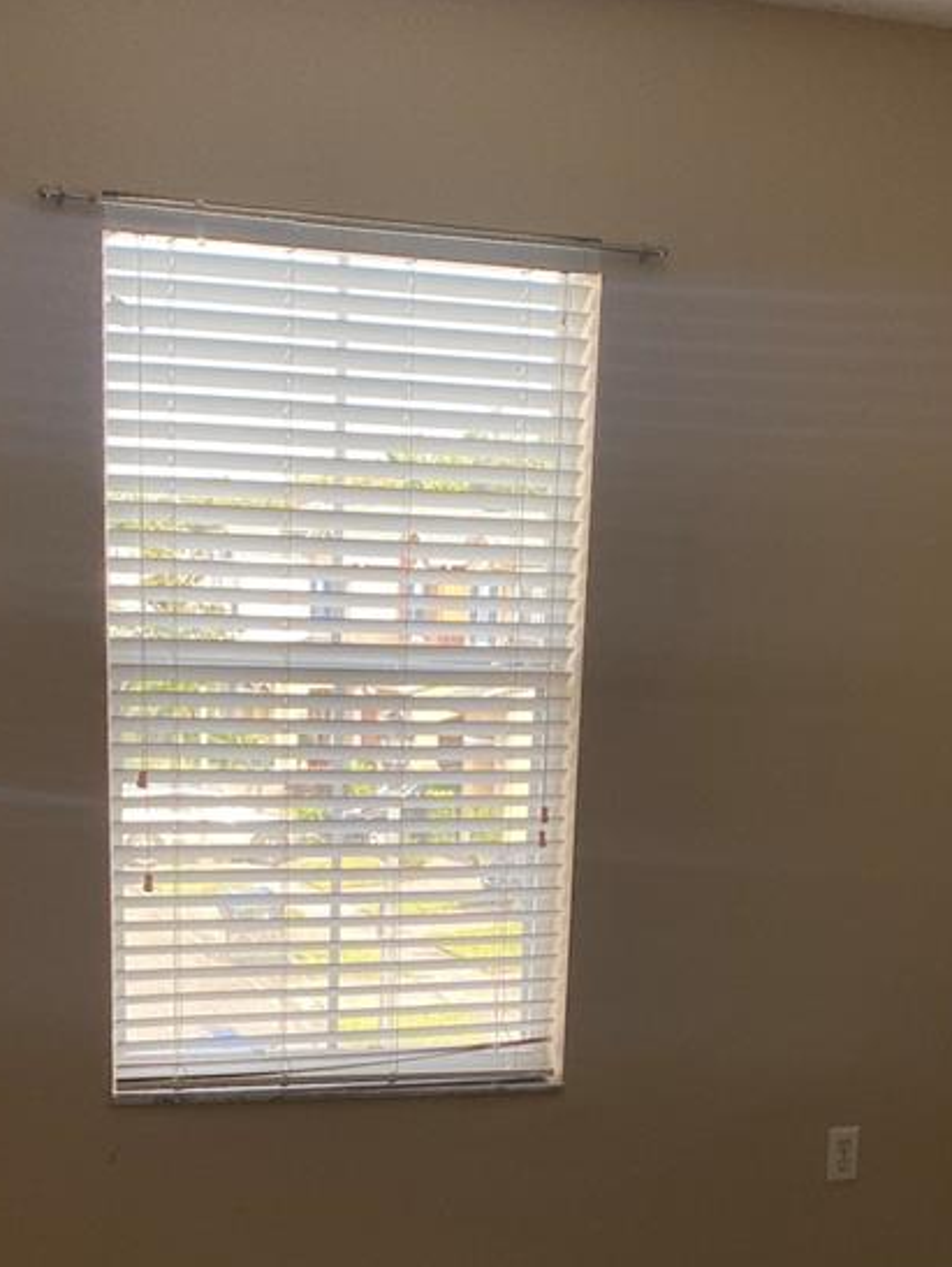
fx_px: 2088
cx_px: 496
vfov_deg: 32.0
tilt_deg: -15.4
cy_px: 1160
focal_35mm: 57
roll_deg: -1.6
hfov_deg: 25.7
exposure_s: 1/128
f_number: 1.8
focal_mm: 4.25
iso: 32
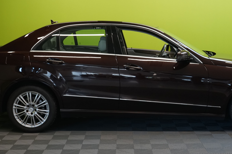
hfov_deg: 32.4
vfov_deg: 21.9
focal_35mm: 62
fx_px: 400
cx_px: 123
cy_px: 72
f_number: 6.3
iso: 1250
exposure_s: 1/30
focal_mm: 38
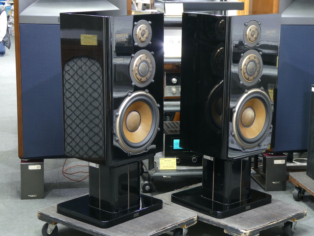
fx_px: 671
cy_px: 118
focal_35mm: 74
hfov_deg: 26.3
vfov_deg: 19.9
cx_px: 157
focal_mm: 13.2
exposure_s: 1/1.3
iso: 200
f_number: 4.6
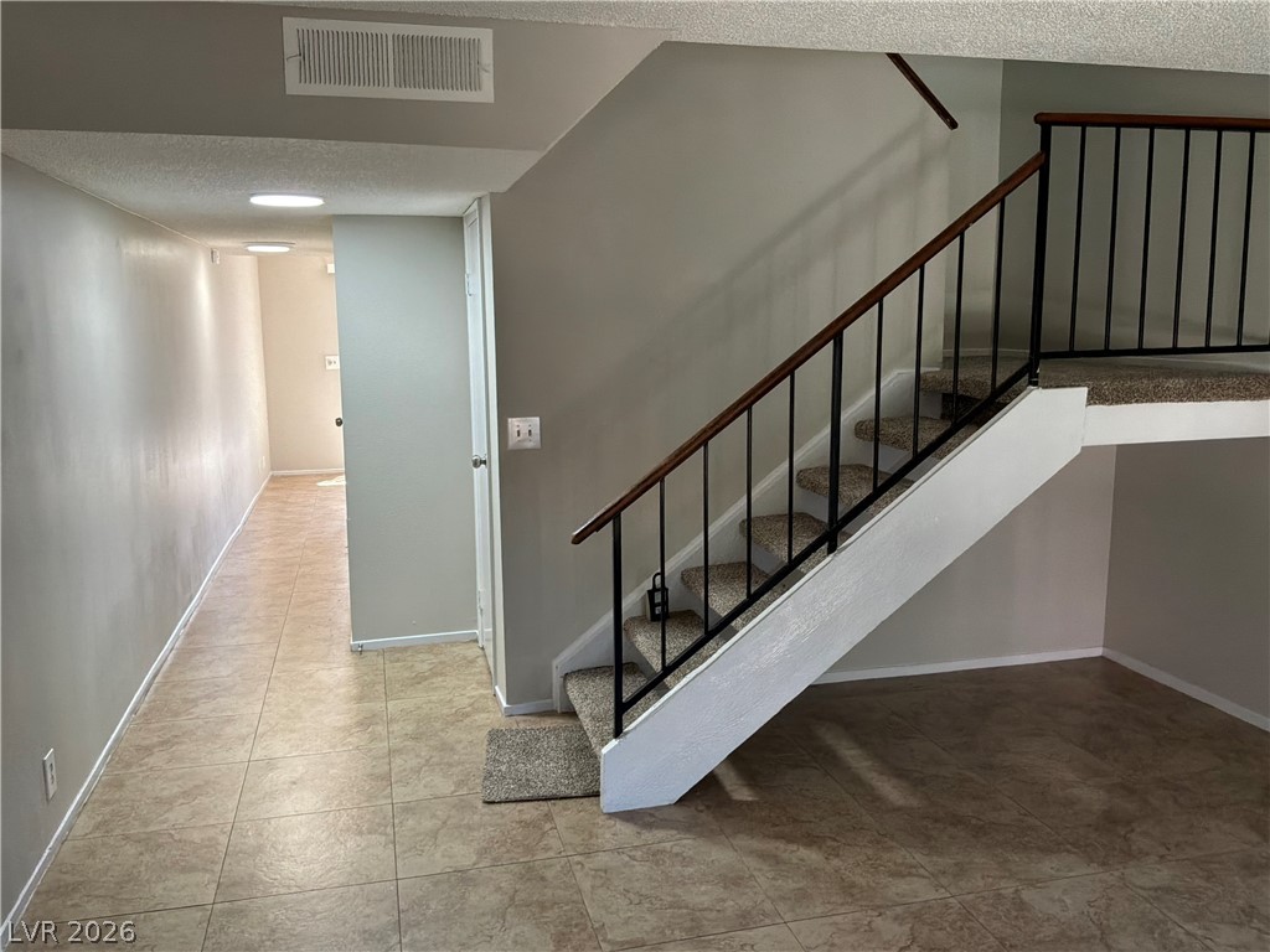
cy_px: 476
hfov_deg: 63.4
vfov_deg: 49.7
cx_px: 635
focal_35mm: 28
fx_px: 1027
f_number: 1.8
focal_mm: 3
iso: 100
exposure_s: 1/60
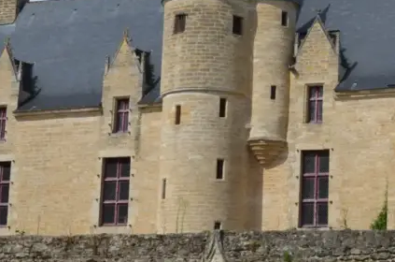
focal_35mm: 127
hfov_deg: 16.0
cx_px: 306
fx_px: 1393
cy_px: 75
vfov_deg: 10.7
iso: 100
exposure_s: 1/320
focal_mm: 35
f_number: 9
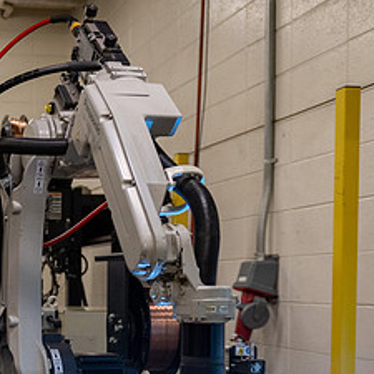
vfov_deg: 25.2
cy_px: 310
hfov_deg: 24.0
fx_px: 819
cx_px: -41
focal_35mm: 67
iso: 500
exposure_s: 1/800
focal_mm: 24
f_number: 2.8
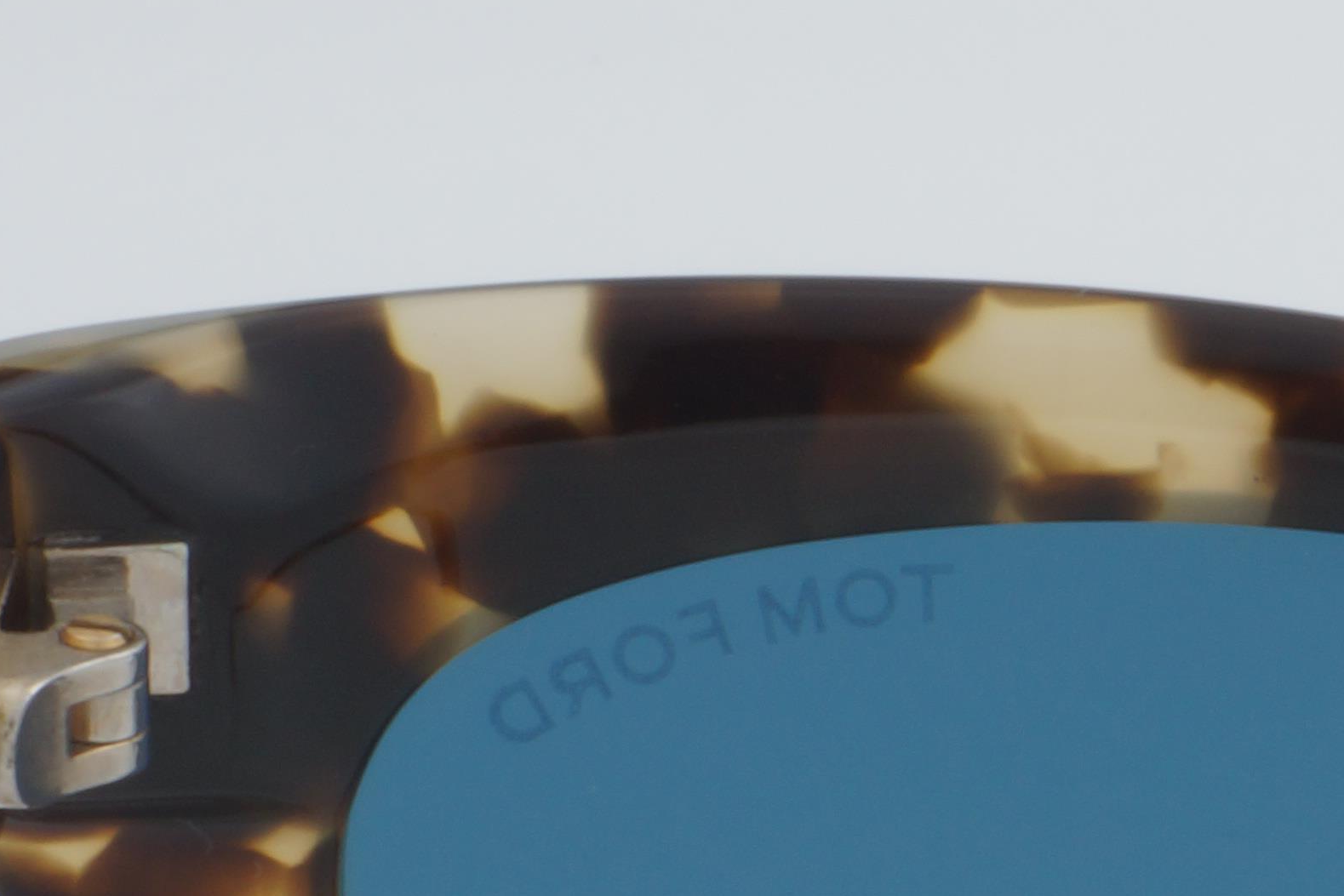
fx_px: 10640
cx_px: 2359
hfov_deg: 7.1
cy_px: 960
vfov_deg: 4.8
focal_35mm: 285
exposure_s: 1/3
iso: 100
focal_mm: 50
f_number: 32
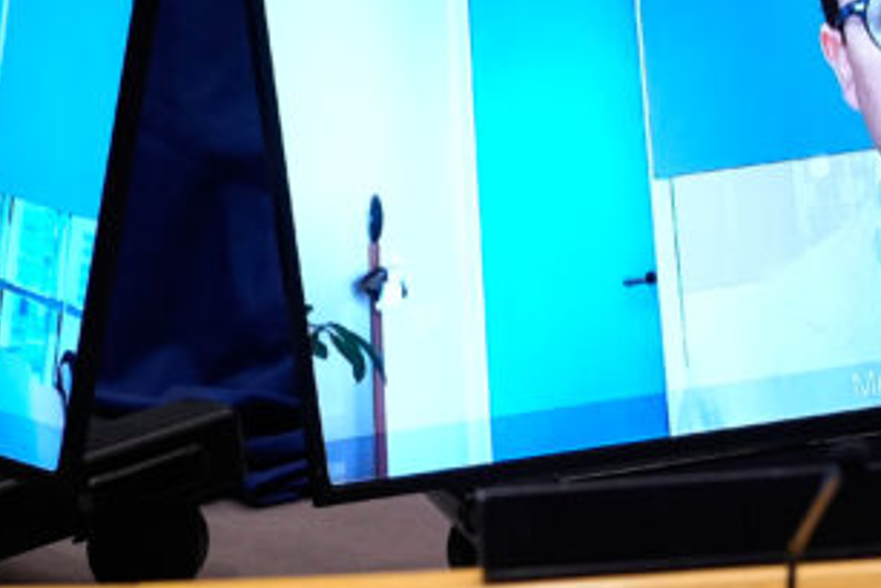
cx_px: 915
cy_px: 631
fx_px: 13980
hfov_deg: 3.6
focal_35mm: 571
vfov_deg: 2.4
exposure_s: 1/80
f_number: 2.8
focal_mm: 117
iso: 1000
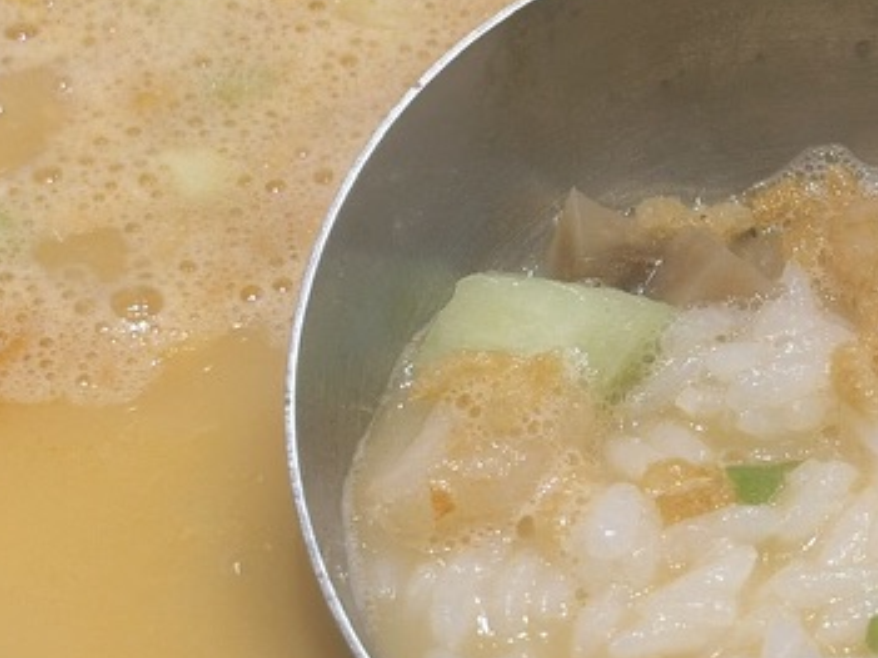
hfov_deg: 14.0
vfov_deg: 10.6
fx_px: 3550
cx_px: 688
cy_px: 125
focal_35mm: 140
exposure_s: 1/100
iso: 50
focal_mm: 6.76
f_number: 1.78
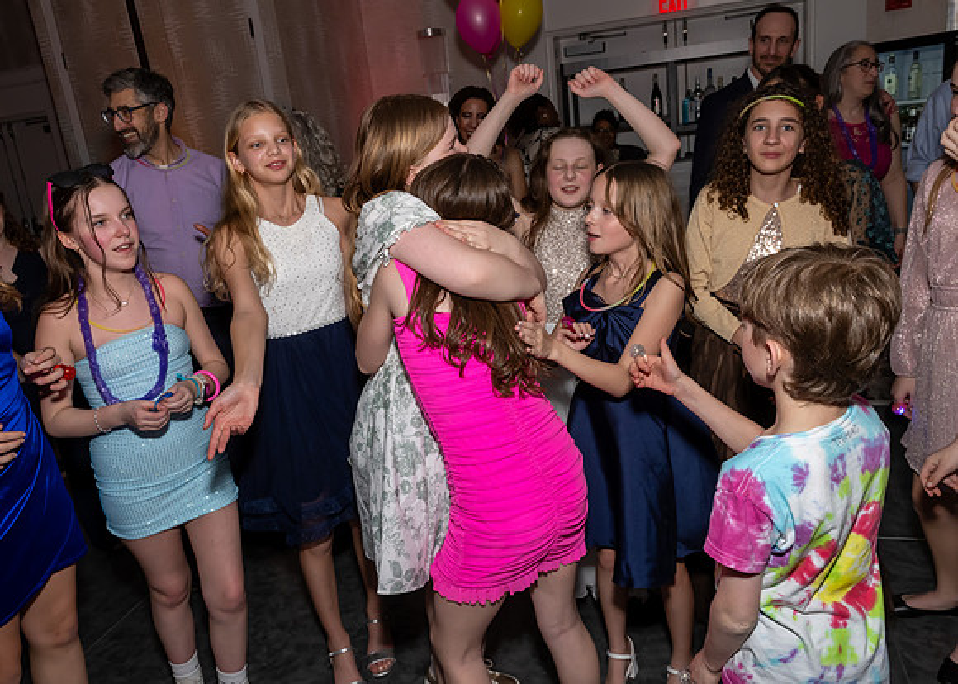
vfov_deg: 51.2
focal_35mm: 26
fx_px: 713
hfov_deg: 67.8
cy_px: 342
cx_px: 468
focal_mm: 17
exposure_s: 1/250
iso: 800
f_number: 7.1
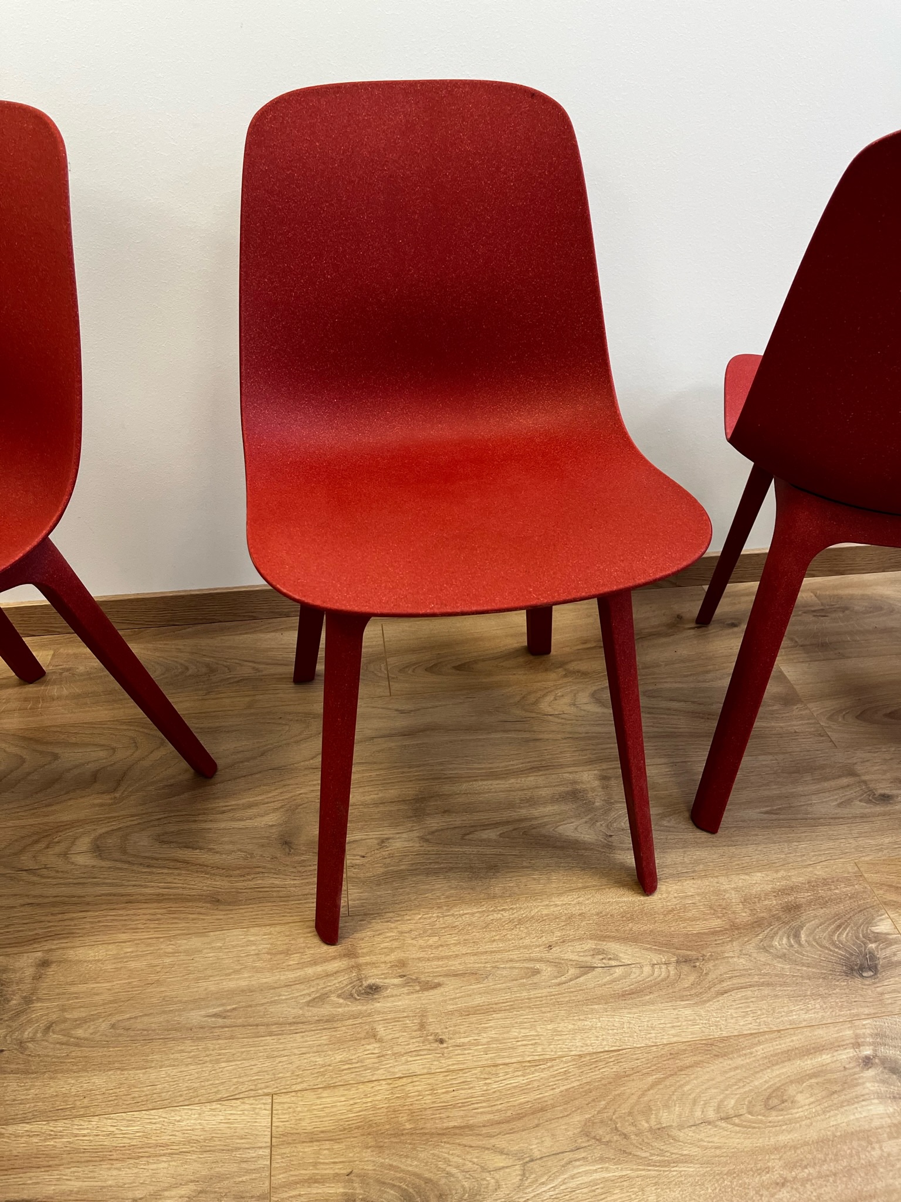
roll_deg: +0.9
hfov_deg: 53.0
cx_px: 450
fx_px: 903
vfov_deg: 67.3
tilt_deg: -33.0
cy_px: 601
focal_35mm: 26
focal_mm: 5.1
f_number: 1.6
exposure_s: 1/121
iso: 125
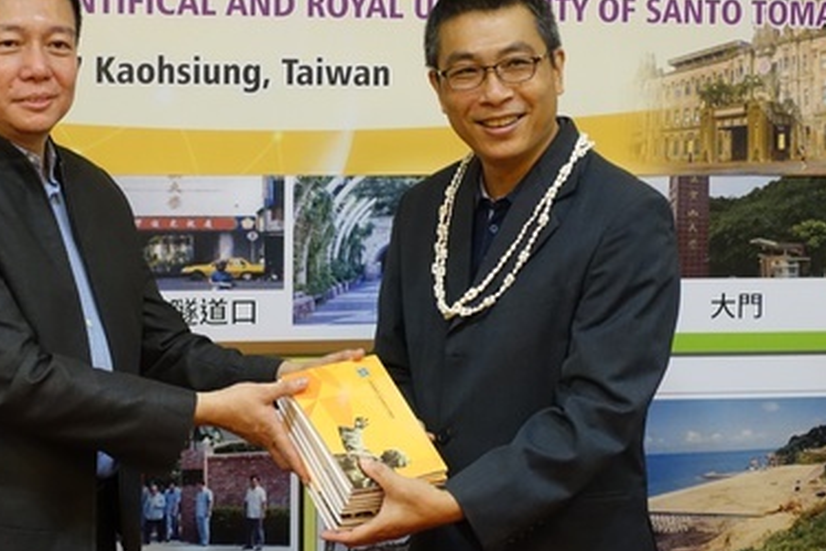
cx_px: 242
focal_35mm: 112
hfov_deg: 18.2
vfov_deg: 12.2
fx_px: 2570
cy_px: 315
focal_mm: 25.7
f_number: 2.8
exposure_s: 1/80
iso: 1250
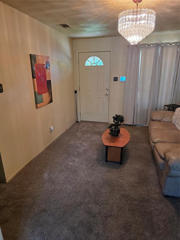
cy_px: 120
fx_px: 159
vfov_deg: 73.9
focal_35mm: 23
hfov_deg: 58.9
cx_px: 90
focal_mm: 6.3
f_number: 1.7
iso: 250
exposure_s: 1/120
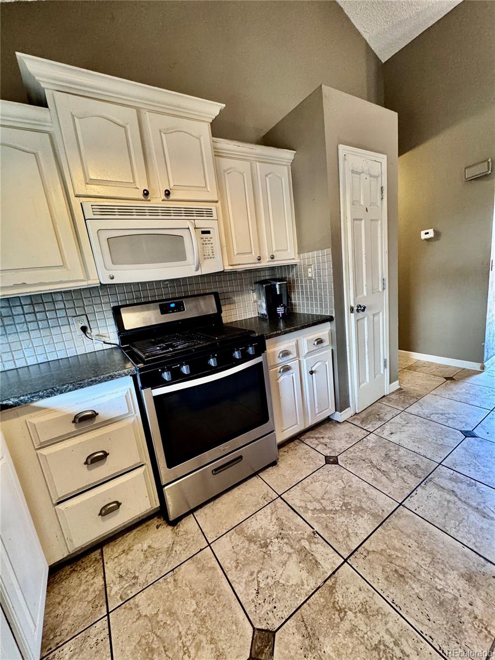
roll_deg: +8.0
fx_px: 267
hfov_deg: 85.7
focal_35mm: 14
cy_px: 330
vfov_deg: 102.1
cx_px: 248
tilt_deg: -12.7
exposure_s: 1/60
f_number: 2.2
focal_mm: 2.22
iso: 500
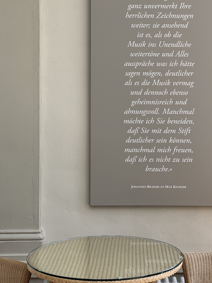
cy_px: 92
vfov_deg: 25.8
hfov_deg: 19.6
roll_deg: -0.5
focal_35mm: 75
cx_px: 145
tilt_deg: -0.7
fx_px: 613
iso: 25
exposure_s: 1/122
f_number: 2
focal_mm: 6
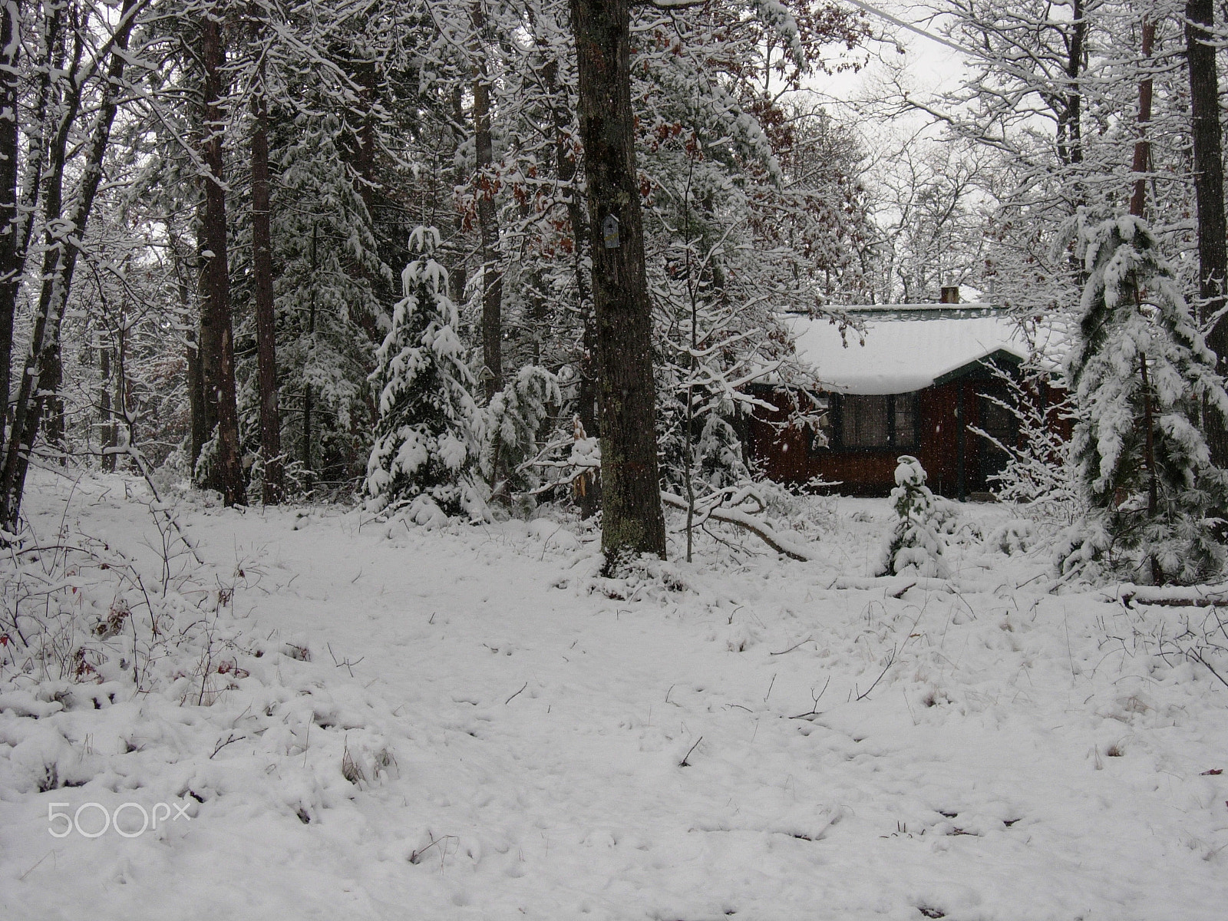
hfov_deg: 31.7
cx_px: 614
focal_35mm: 61
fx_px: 2164
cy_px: 460
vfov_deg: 24.0
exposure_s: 1/406
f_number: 3.5
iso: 64
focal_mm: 12.7
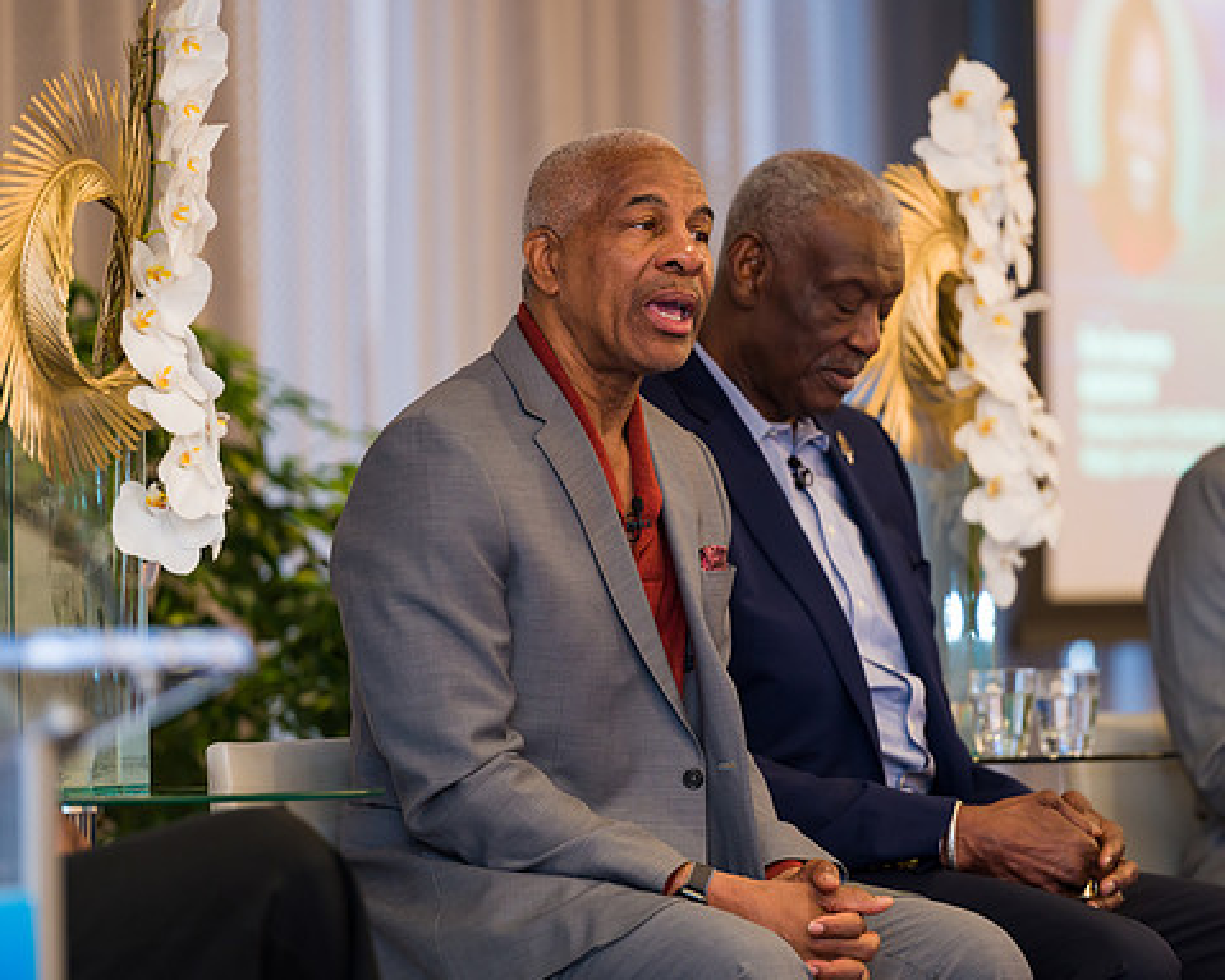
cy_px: 491
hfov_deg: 8.5
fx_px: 8228
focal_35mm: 227
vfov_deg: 6.8
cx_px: 739
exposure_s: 1/200
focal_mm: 200
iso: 800
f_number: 3.2
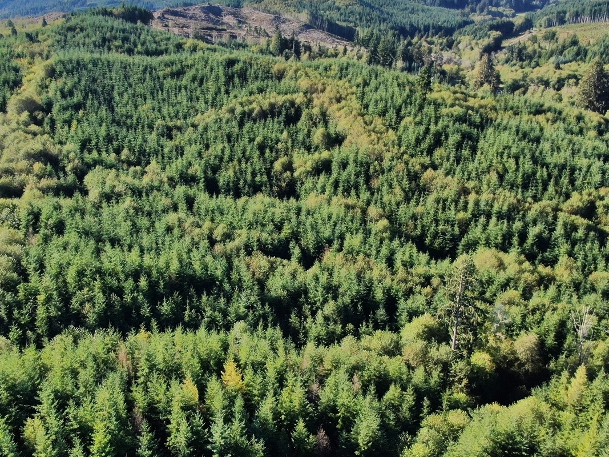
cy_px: 217
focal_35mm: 36
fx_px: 633
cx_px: 264
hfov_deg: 51.2
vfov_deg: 39.6
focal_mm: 4.39
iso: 100
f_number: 2.8
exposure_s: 1/800
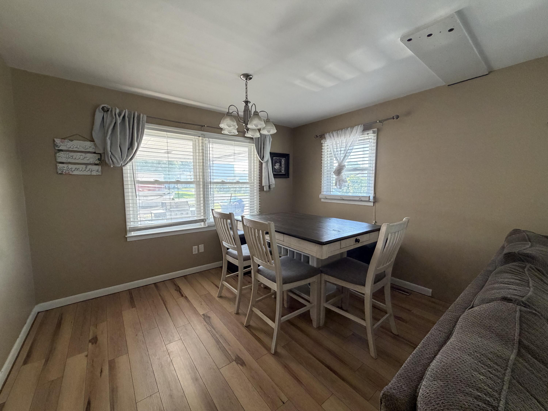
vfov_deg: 85.7
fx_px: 222
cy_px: 206
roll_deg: +0.7
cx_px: 274
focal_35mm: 14
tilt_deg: -5.8
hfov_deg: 102.1
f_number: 2.2
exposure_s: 1/95
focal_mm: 2.22
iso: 320
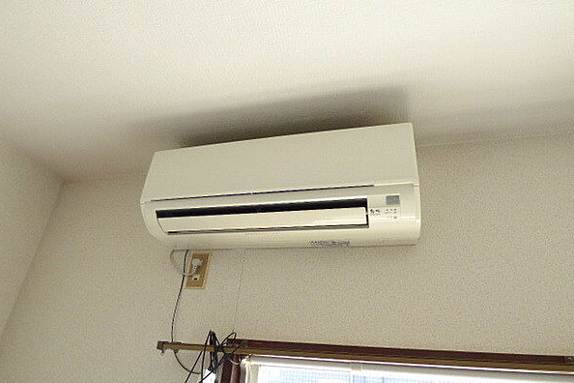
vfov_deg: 59.4
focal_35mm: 21
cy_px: 210
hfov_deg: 81.2
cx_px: 285
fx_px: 335
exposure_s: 1/60
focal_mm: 3.58
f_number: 3.2
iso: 160
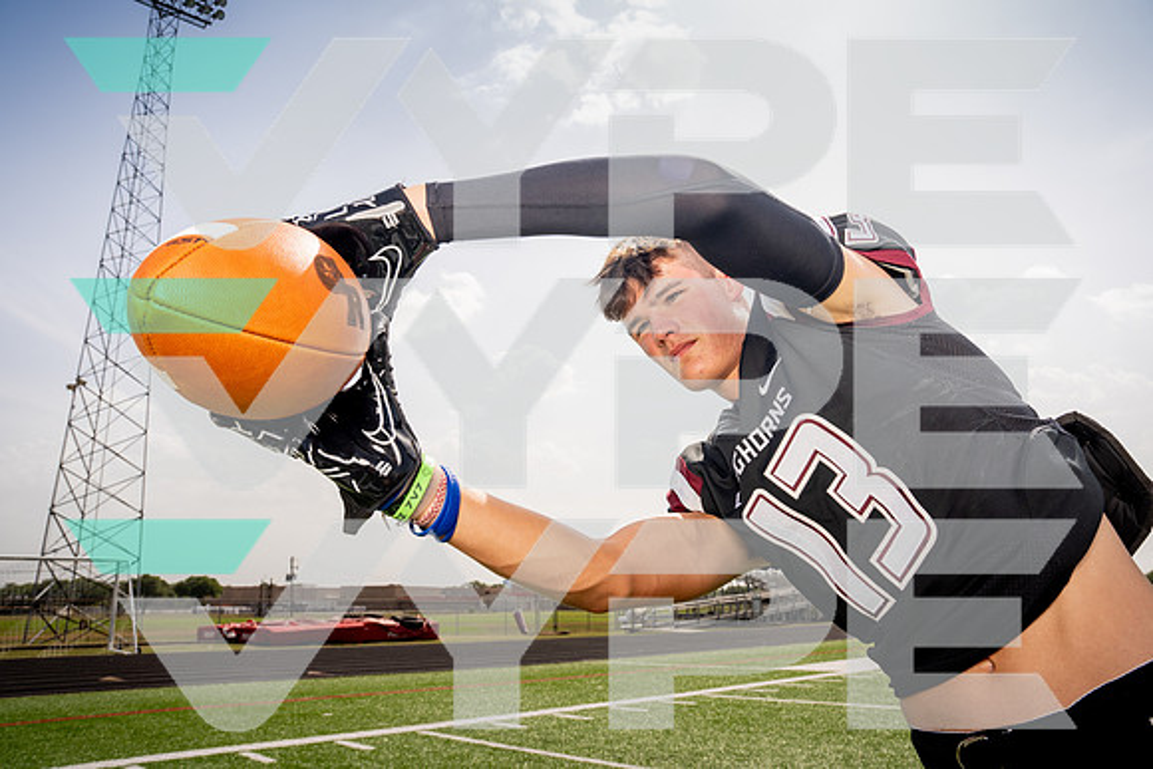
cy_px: 384
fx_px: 865
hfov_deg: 67.4
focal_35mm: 27
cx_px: 576
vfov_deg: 48.0
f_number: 8
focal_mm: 27
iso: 100
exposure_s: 1/250
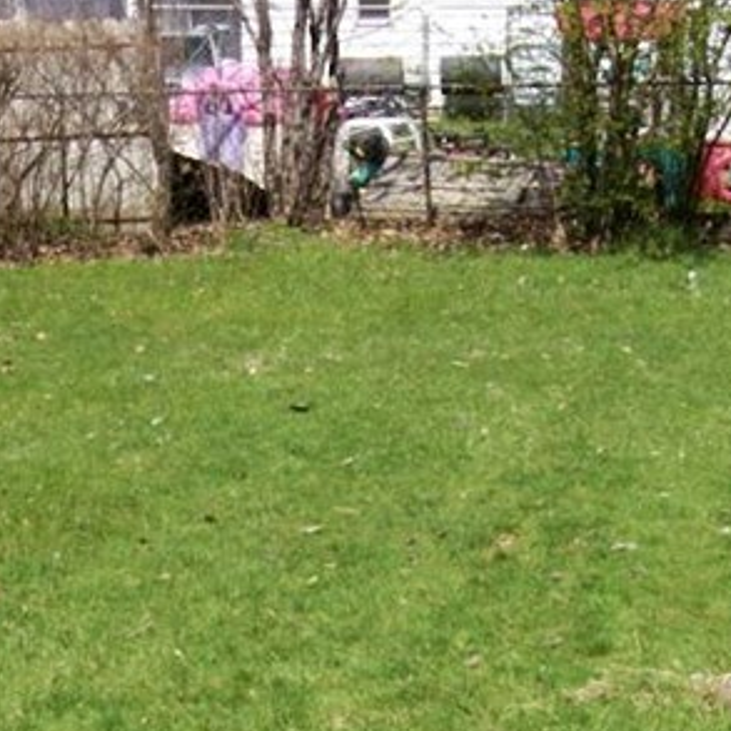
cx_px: 210
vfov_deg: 16.5
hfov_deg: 16.5
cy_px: 549
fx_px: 2509
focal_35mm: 105
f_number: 5.1
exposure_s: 1/397
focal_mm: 5.6
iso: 80
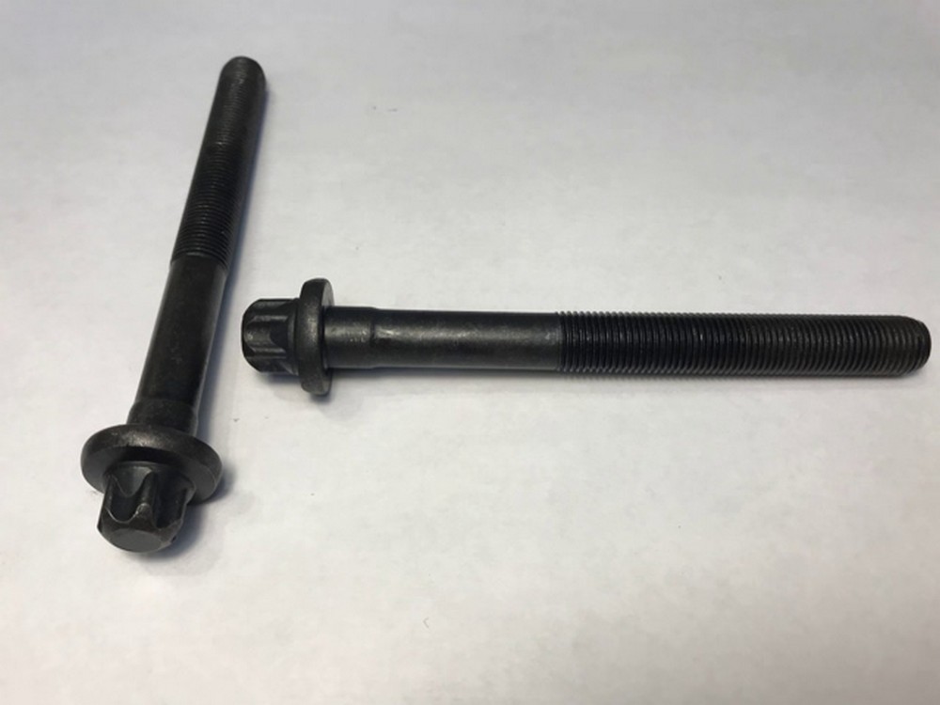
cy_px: 352
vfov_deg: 49.7
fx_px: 760
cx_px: 470
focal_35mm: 28
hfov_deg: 63.4
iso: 40
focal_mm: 3.99
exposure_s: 1/100
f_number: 1.8
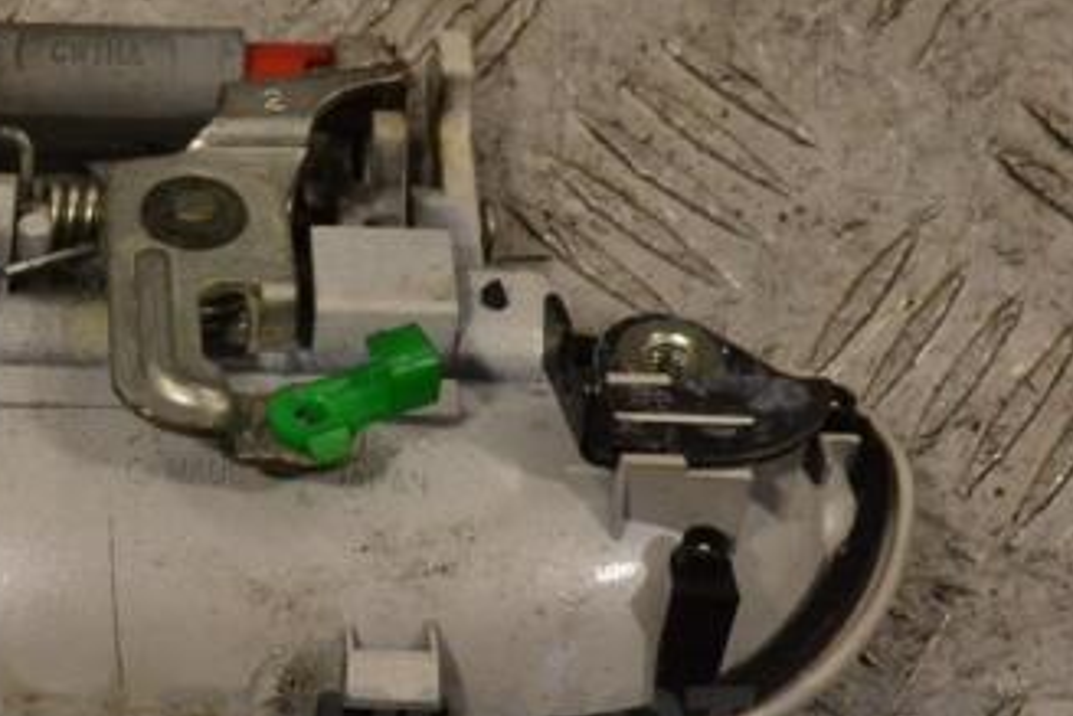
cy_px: 301
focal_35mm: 96
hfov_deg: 20.8
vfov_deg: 14.3
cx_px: 95
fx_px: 2860
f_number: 13
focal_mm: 35
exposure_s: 1/640
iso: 3200
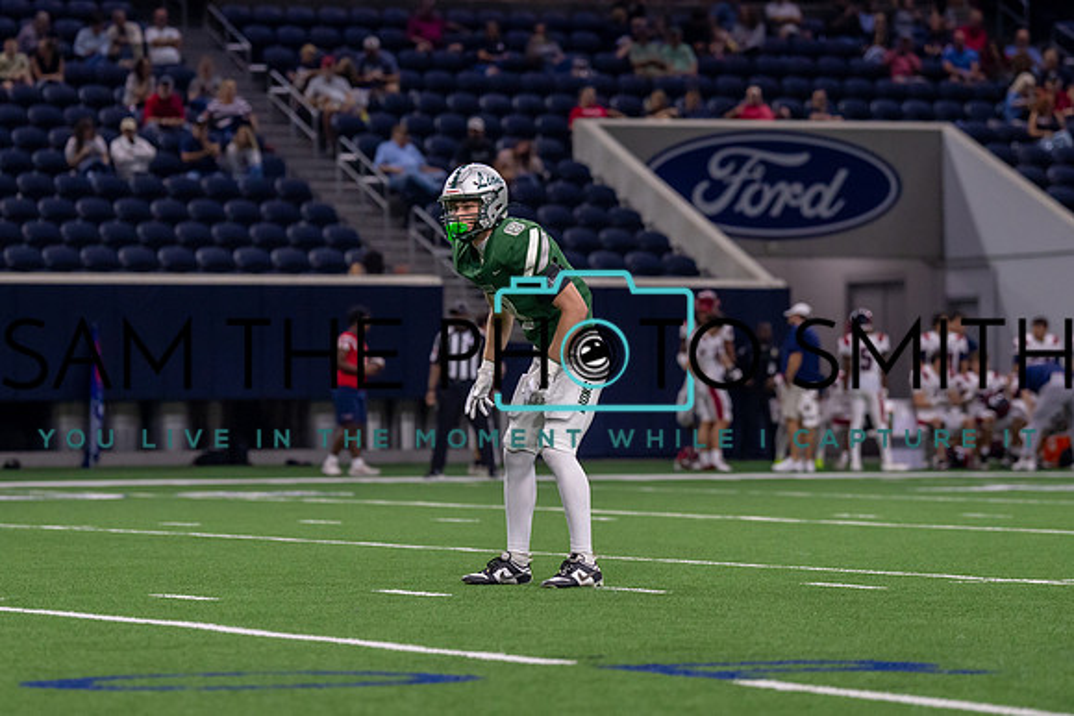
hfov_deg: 10.6
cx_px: 496
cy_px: 305
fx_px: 5779
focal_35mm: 194
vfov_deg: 7.1
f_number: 2.8
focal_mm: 129
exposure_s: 1/1000
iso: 2000
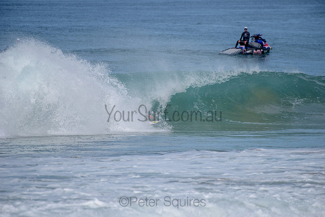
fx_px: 4515
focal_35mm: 500
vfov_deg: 2.8
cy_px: 108
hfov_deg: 4.1
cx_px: 162
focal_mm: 500
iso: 250
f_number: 6.3
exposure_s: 1/2500
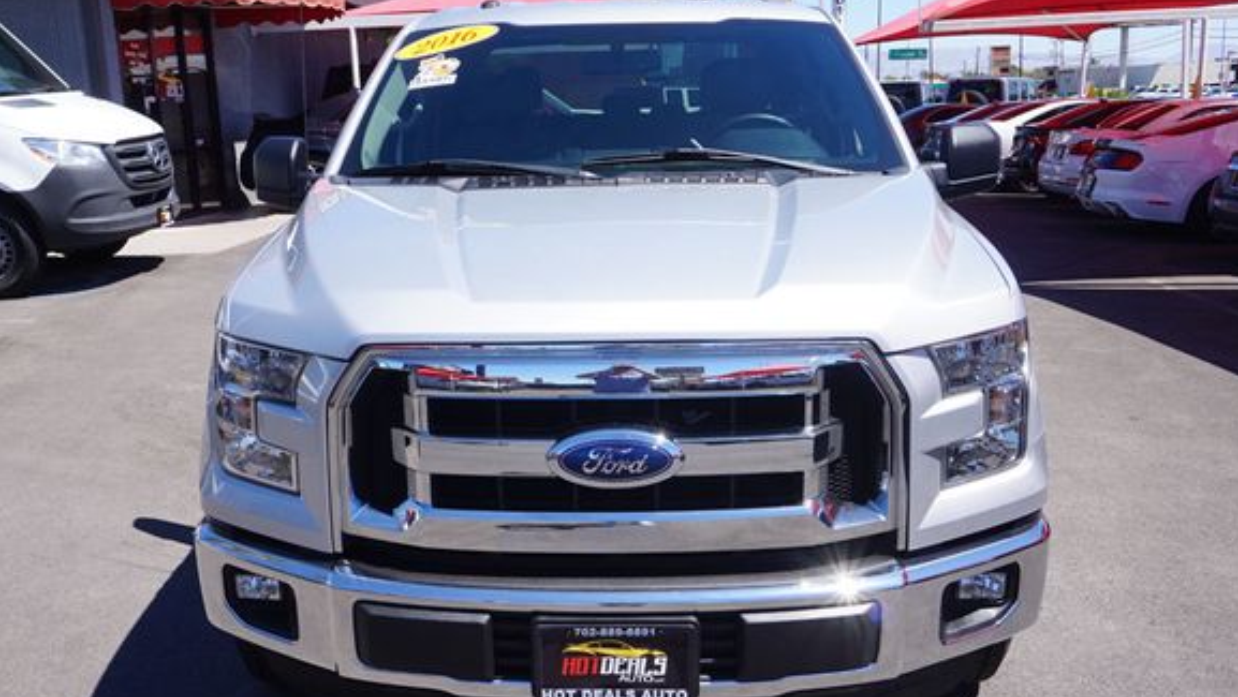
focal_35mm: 37
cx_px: 579
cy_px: 395
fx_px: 1201
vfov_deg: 32.3
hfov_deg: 54.5
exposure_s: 1/100
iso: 100
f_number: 10
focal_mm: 21
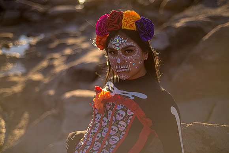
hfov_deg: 39.6
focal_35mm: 50
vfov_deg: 27.0
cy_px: 76
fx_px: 318
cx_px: 114
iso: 100
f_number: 1.8
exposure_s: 1/4000
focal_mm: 50
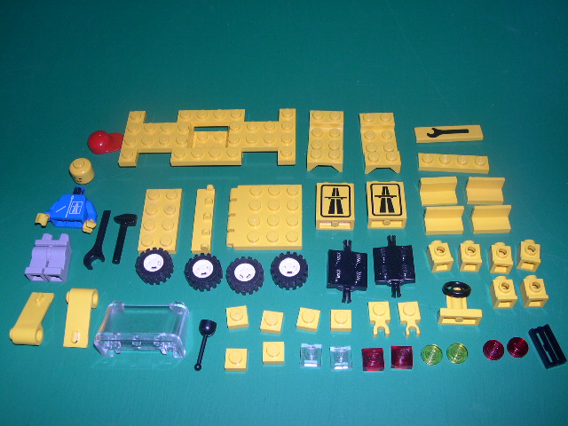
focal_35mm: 38
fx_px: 624
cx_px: 284
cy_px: 213
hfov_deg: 49.0
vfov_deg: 37.7
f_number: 7.6
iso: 100
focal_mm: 8
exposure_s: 1/60
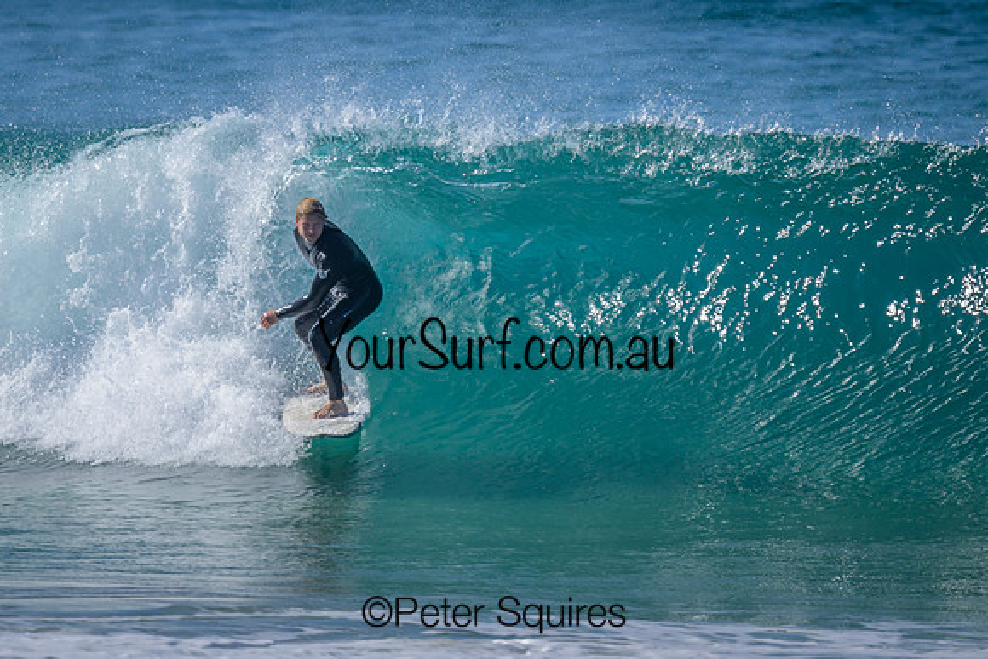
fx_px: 30158
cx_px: 328
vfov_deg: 1.3
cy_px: 236
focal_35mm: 1099
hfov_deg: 1.9
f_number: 6.3
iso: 280
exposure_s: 1/2000
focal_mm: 800
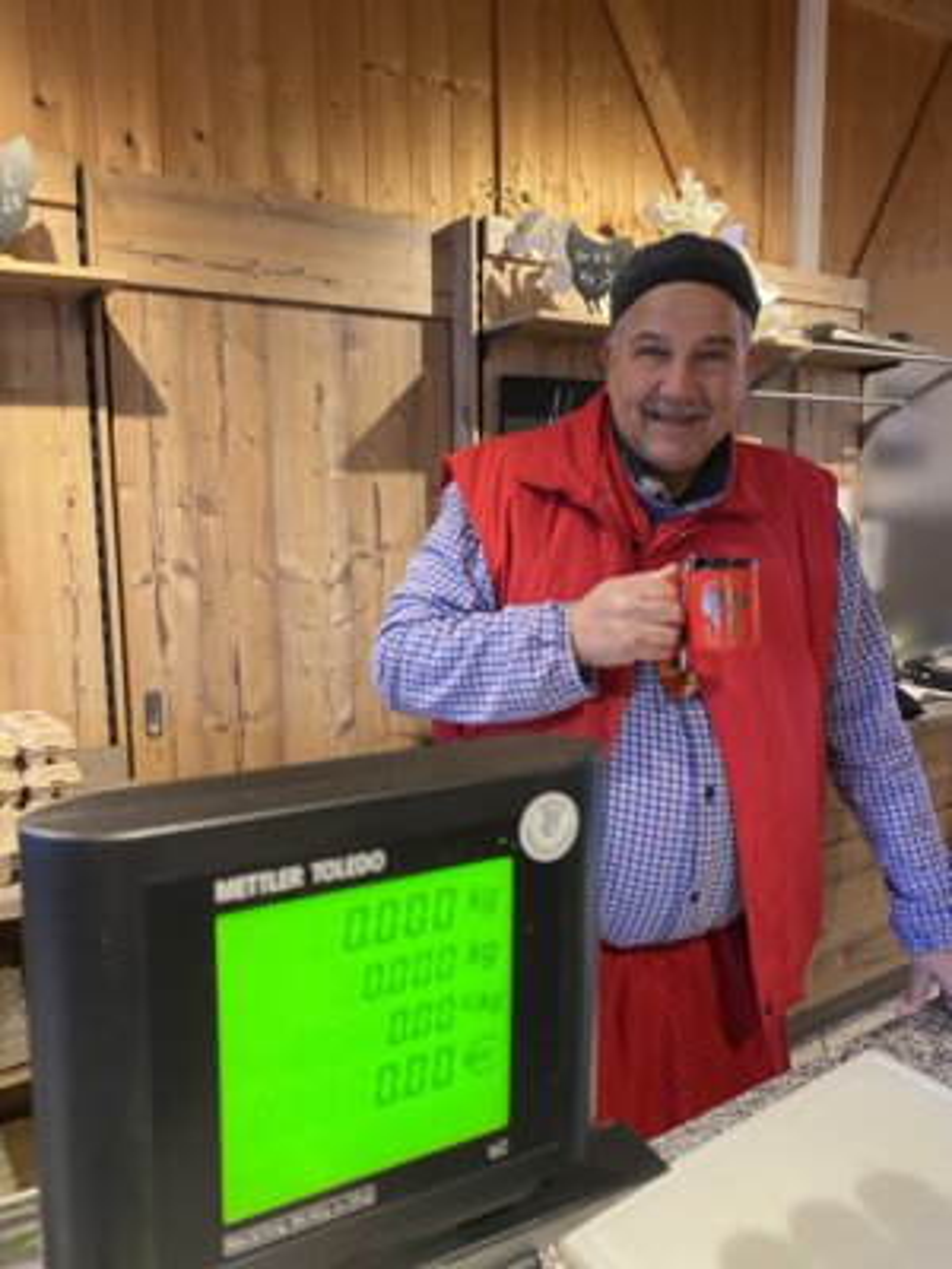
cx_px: 476
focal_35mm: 26
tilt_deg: -8.2
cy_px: 634
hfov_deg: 53.1
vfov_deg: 67.3
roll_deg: +0.8
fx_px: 953
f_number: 1.8
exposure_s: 1/50
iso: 250
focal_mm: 4.25
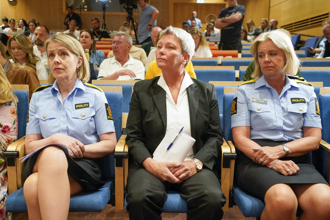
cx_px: 165
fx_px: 330
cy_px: 110
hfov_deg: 53.1
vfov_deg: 36.9
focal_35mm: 36
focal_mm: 36
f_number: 4
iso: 6400
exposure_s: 1/200
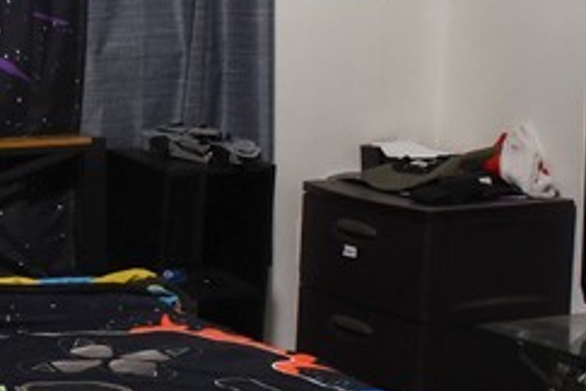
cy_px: 123
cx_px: -52
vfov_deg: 12.8
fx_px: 1742
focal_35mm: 107
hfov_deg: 18.4
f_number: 4.5
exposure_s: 1/40
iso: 1600
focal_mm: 24
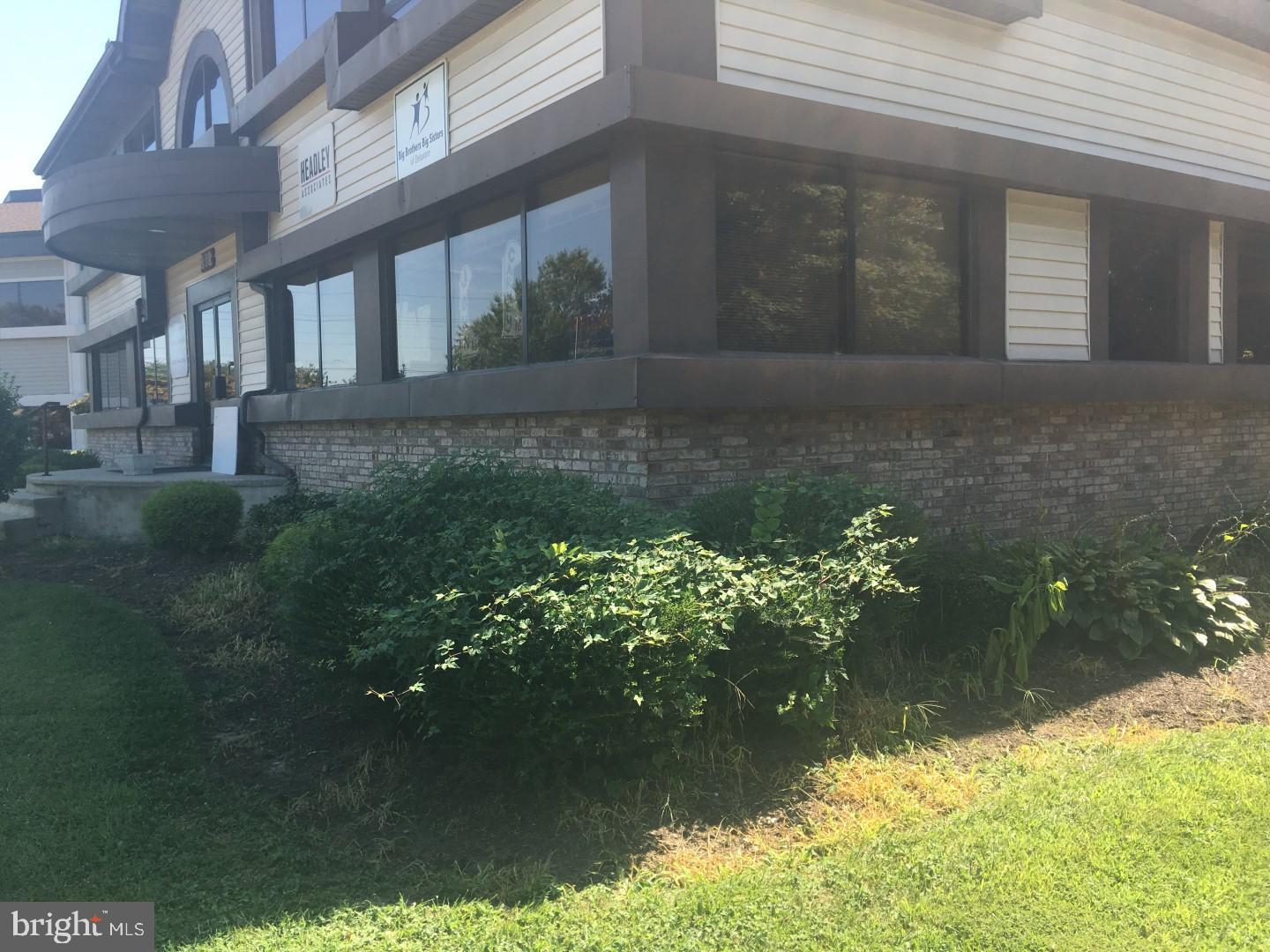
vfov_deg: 48.2
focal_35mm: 29
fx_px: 1064
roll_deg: +0.5
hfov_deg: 61.7
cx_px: 635
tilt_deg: -0.9
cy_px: 476
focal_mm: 4.15
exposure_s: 1/400
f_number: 2.2
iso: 25
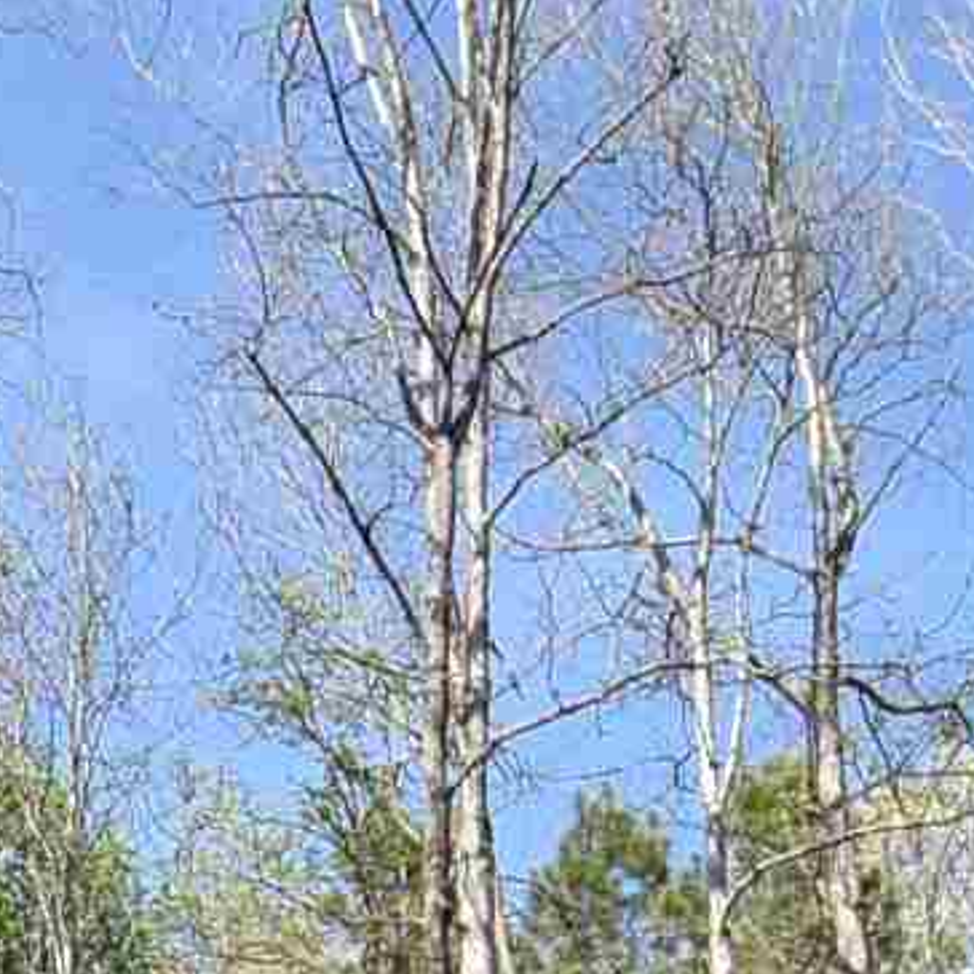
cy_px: 2028
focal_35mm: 105
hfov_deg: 15.7
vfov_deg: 13.7
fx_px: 3343
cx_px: -340
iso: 100
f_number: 8
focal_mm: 10
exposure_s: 1/100
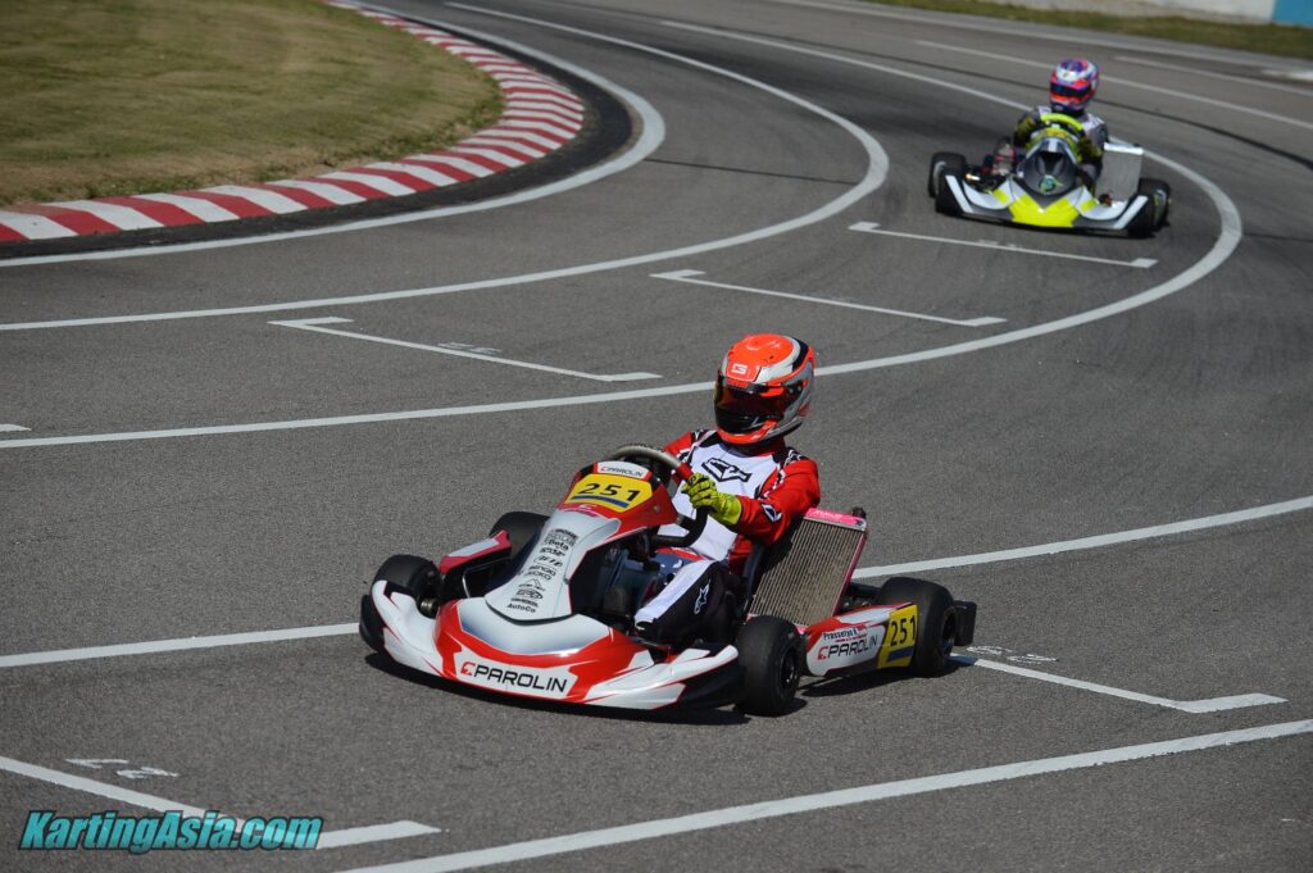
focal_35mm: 155
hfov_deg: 13.3
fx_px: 5649
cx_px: 656
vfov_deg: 8.8
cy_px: 436
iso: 220
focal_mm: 155
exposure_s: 1/8000
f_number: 3.5
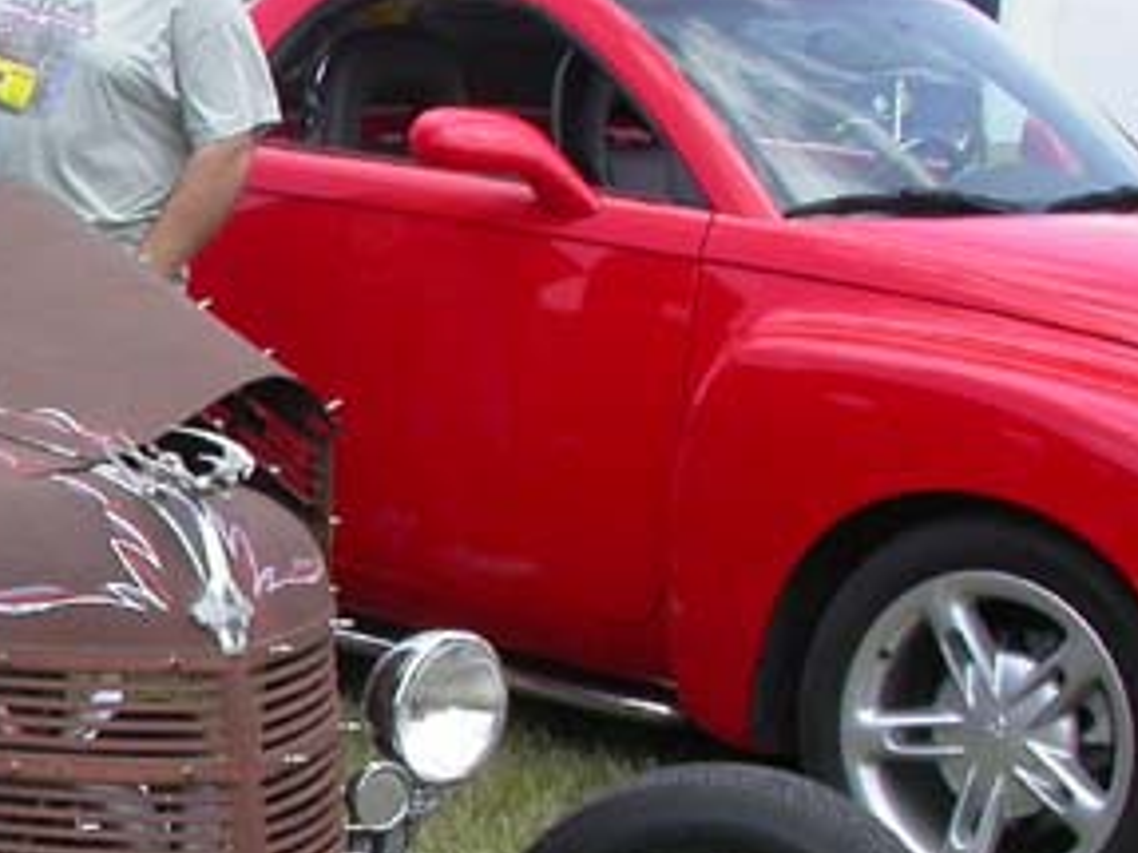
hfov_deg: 17.3
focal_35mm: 106
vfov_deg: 13.9
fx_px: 3483
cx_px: -369
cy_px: 611
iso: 100
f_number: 6
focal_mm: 7.85
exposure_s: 1/190
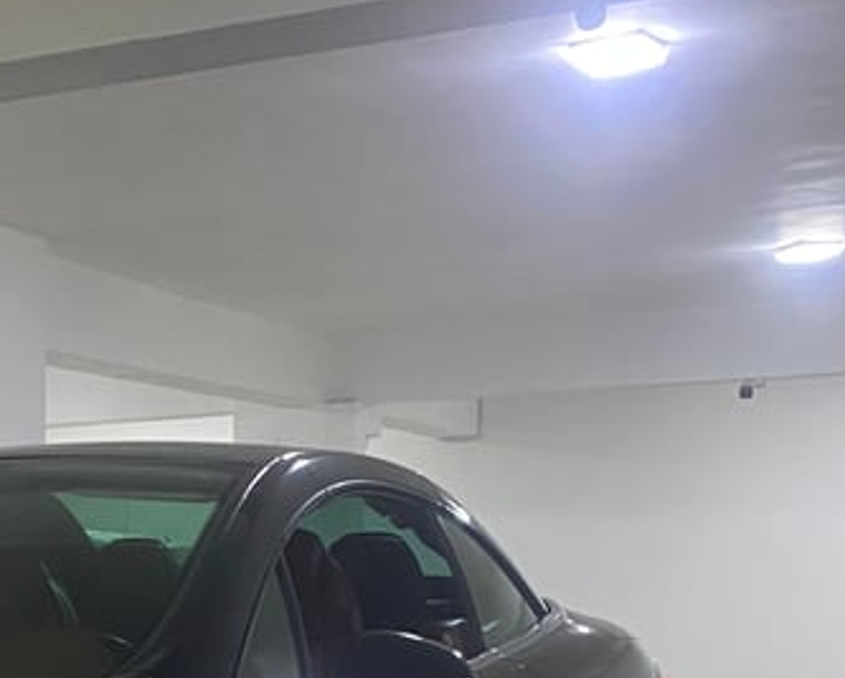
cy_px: 901
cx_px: -142
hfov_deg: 22.7
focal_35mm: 78
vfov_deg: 18.2
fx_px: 1952
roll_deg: +1.6
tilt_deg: -7.2
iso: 500
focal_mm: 4.25
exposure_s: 1/40
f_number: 1.8
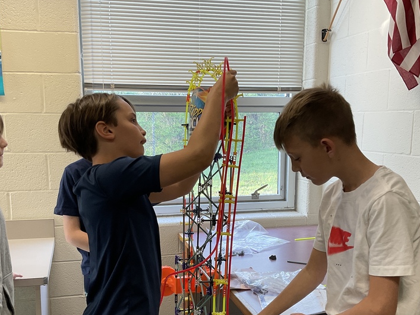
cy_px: 214
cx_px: 207
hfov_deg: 44.8
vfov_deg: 34.0
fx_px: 510
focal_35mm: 42
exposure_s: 1/60
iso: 50
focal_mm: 3
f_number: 1.8
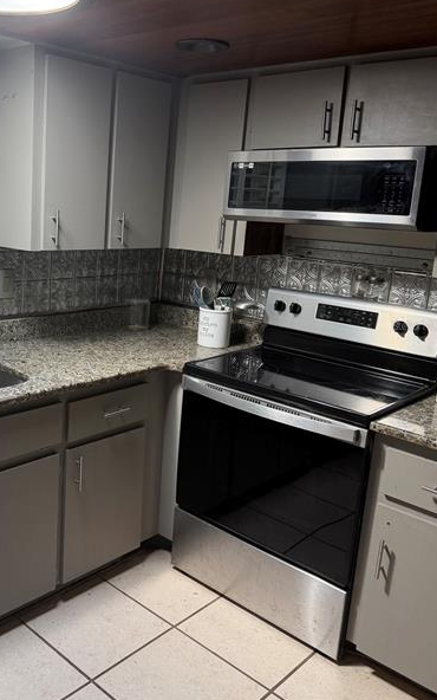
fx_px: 629
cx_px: 105
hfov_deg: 37.3
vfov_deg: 58.1
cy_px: 325
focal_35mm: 33
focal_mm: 6.76
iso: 200
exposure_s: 1/101
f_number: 1.78
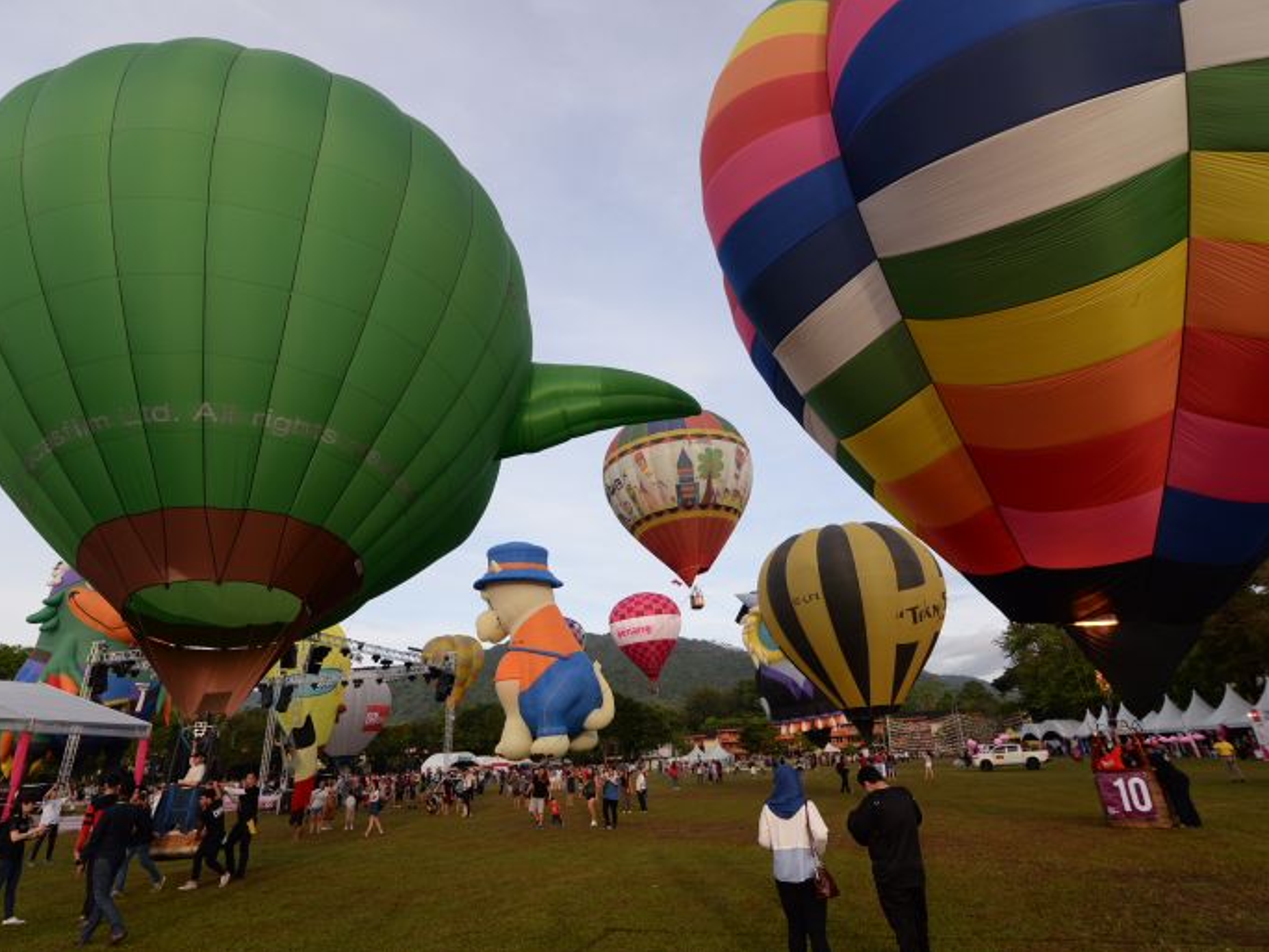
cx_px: 618
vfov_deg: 71.6
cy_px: 463
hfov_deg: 87.7
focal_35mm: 18
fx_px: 660
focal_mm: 16
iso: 500
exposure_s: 1/1250
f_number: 4.5
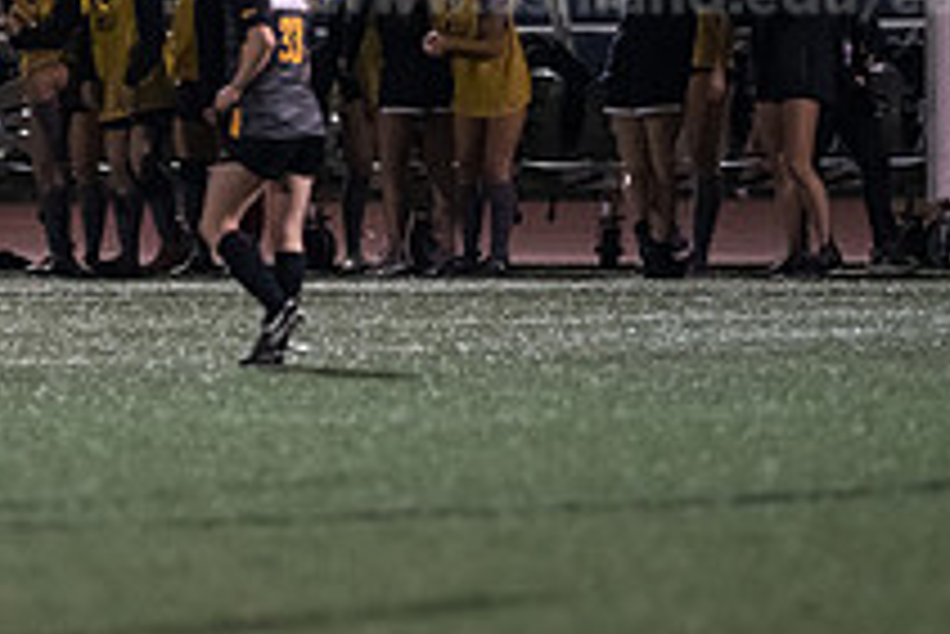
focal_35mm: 823
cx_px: 113
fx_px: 21732
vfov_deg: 1.7
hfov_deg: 2.5
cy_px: 88
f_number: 2.8
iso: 8000
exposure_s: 1/1000
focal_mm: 300
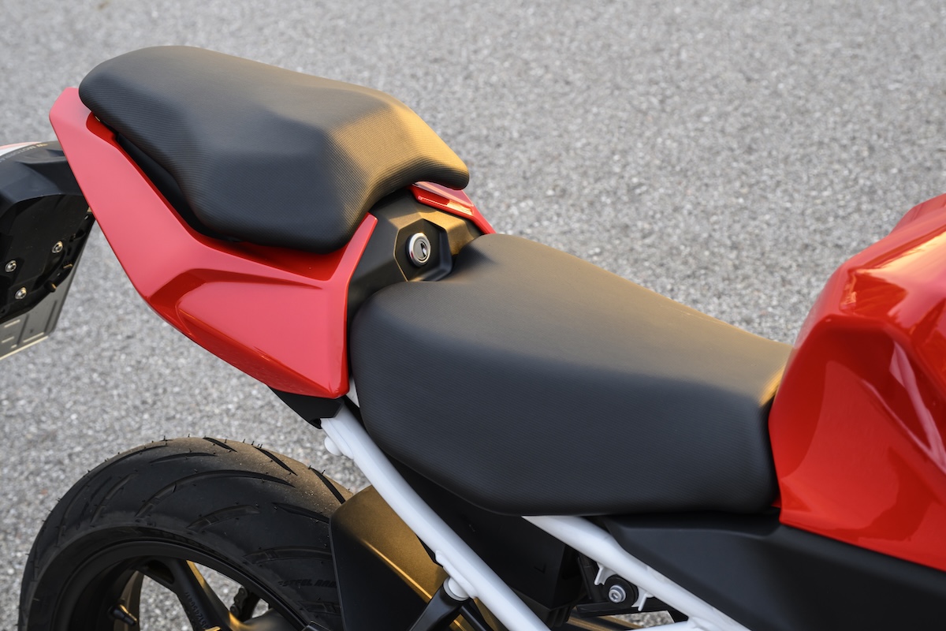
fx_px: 1550
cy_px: 316
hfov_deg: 33.9
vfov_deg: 23.0
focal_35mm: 59
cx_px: 473
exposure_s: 1/25
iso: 500
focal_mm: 59
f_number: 8
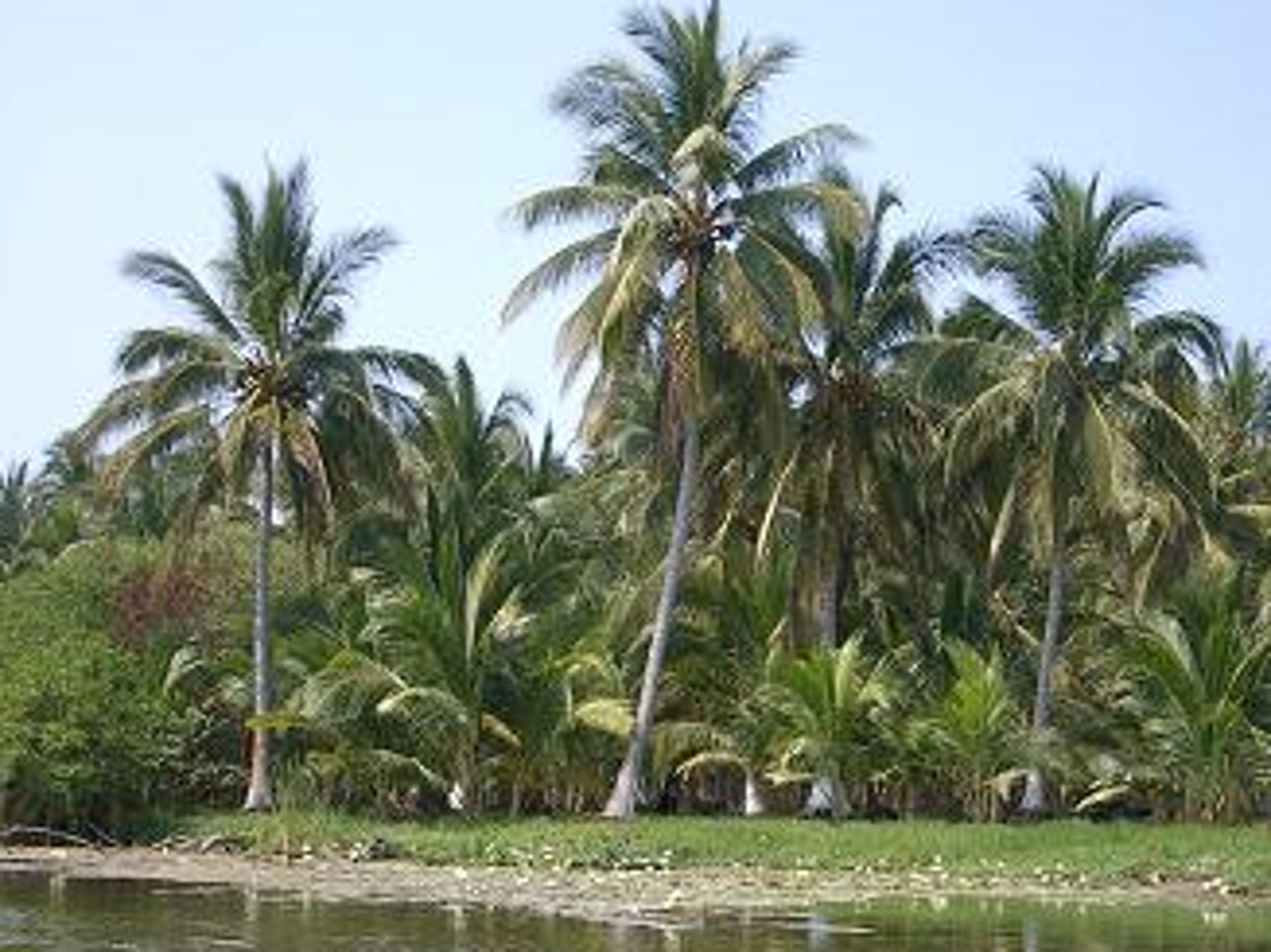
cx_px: 758
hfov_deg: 32.1
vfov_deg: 24.4
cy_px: 567
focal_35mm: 60
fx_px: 2202
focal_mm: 8.2
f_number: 3.1
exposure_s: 1/640
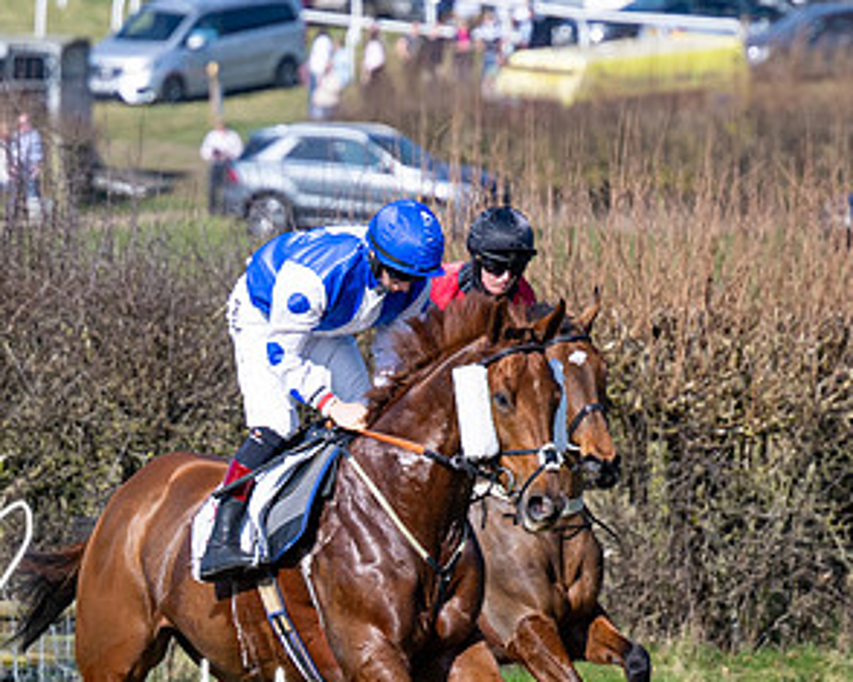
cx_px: 121
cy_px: 660
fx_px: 15016
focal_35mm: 595
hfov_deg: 3.3
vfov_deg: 2.6
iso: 200
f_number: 2.8
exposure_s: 1/4000
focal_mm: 135
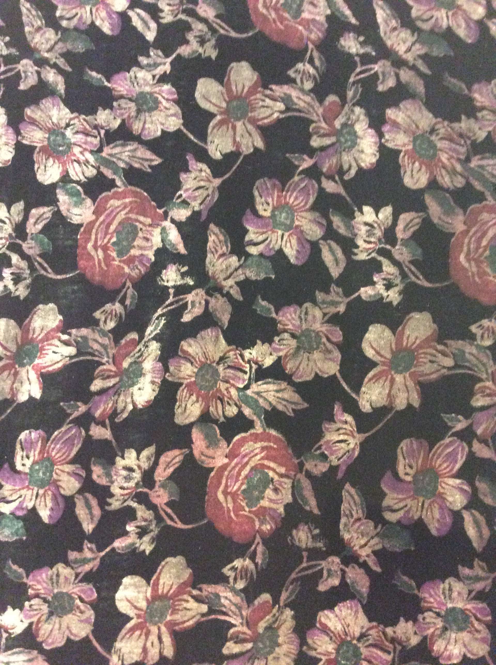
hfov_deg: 44.1
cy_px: 332
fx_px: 613
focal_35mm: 32
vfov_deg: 56.9
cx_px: 248
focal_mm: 3.3
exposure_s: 1/15
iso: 500
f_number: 2.4
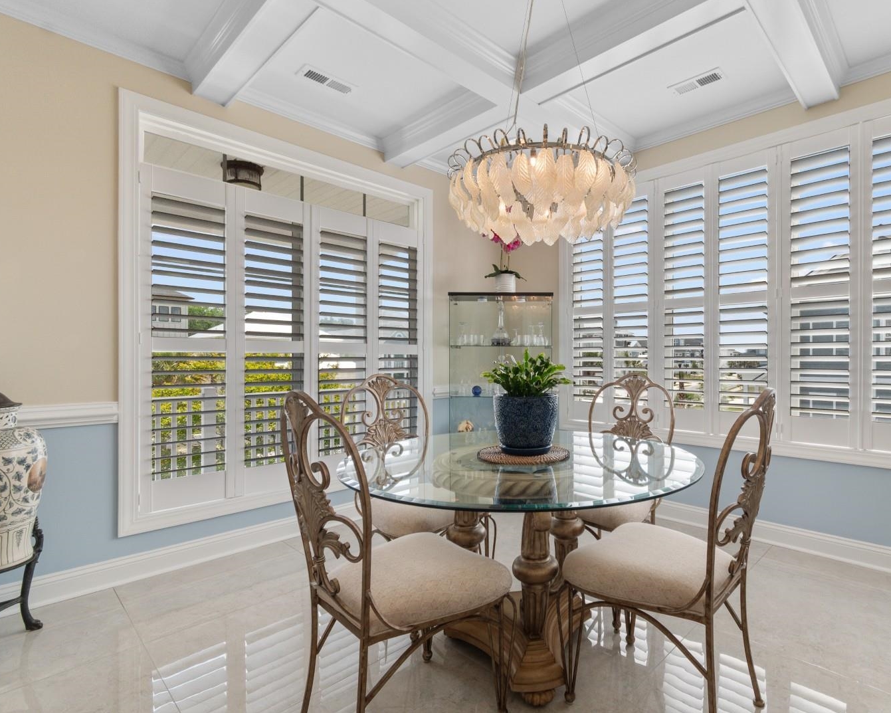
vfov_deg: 77.0
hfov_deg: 88.6
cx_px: 529
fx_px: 448
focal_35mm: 17
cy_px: 356
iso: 100
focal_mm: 10
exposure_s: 1/25
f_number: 4.5
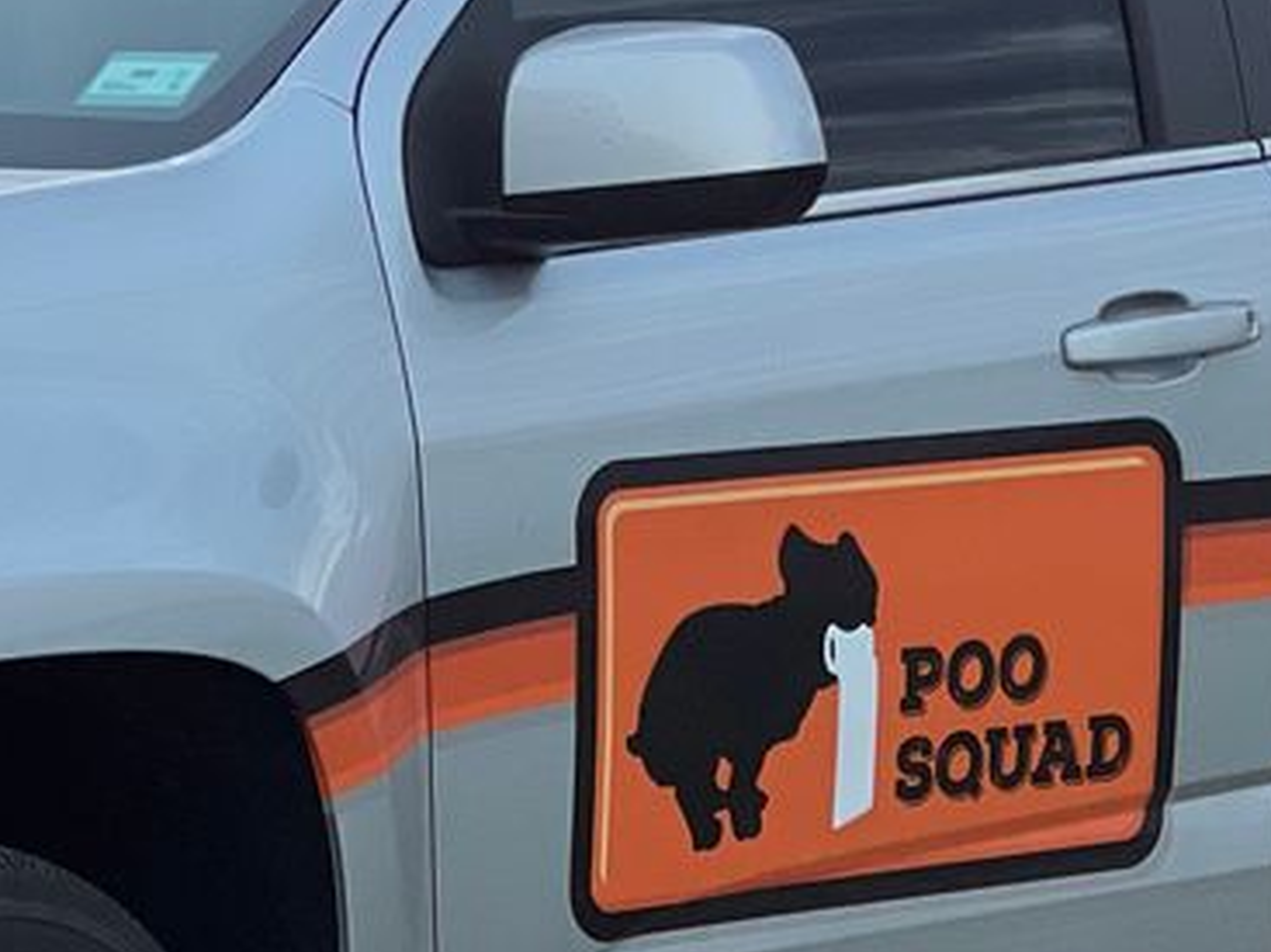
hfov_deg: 7.8
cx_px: 1011
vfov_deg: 5.9
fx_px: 9250
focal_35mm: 252
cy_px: 17
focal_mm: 9
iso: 250
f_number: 2.8
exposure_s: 1/72
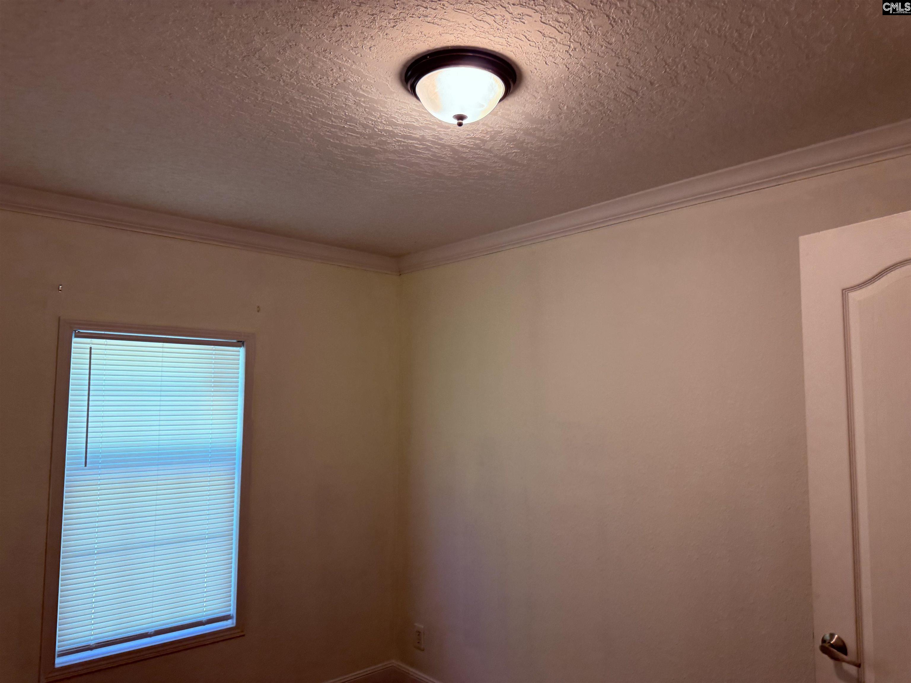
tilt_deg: +4.4
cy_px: 342
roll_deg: -1.4
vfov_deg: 56.8
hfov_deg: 71.6
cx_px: 456
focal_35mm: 24
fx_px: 632
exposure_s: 1/120
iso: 200
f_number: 1.78
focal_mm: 6.76
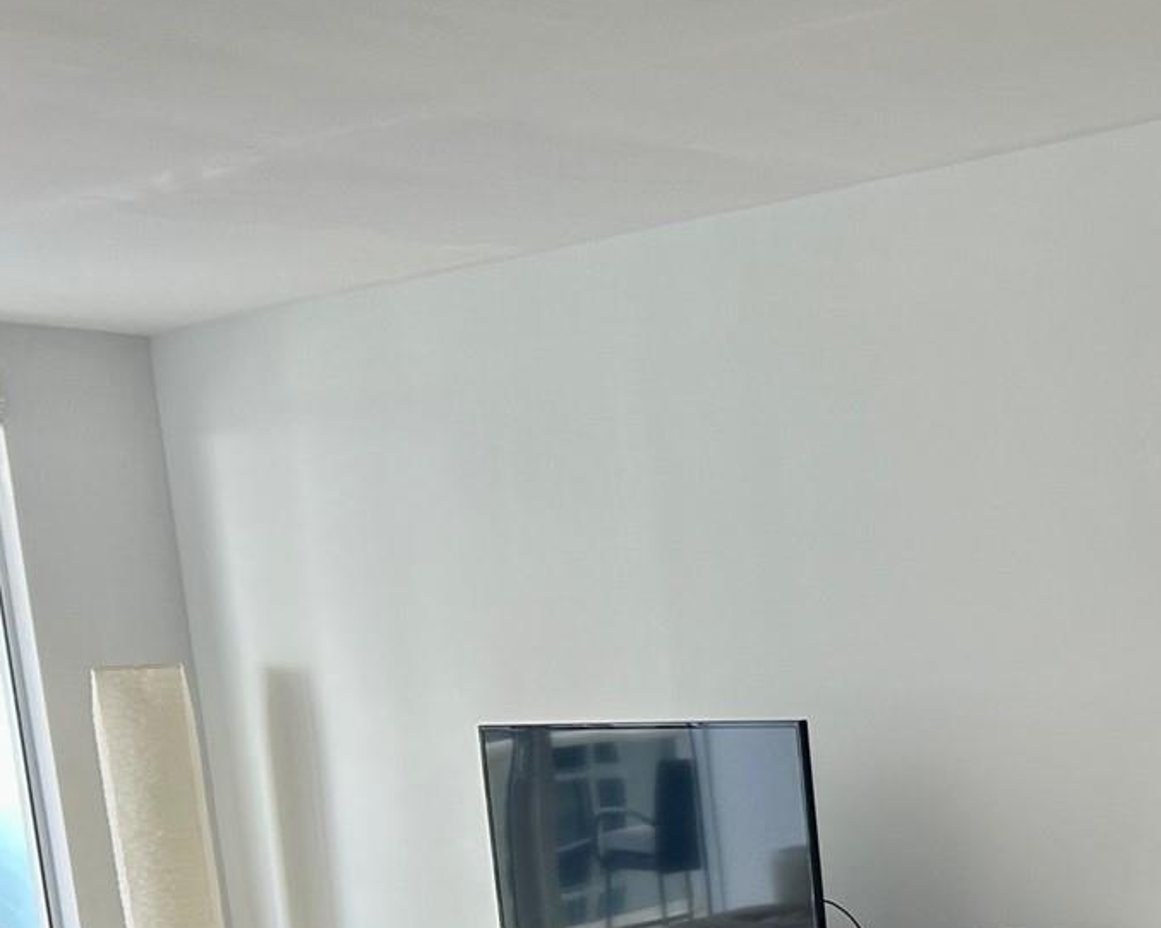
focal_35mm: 60
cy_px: 962
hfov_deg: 28.7
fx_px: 2061
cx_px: 1259
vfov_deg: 24.1
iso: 100
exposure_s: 1/60
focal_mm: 5.7
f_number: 1.5
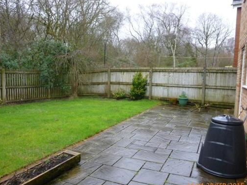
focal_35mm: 29
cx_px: 119
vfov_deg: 48.2
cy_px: 100
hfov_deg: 61.7
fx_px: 207
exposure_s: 1/160
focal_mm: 4.5
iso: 400
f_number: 3.1
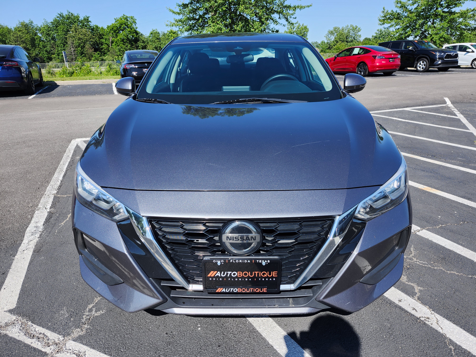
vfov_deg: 58.9
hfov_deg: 73.9
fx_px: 316
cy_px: 178
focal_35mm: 23
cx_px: 238
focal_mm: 5.54
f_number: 1.8
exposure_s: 1/1008
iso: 25
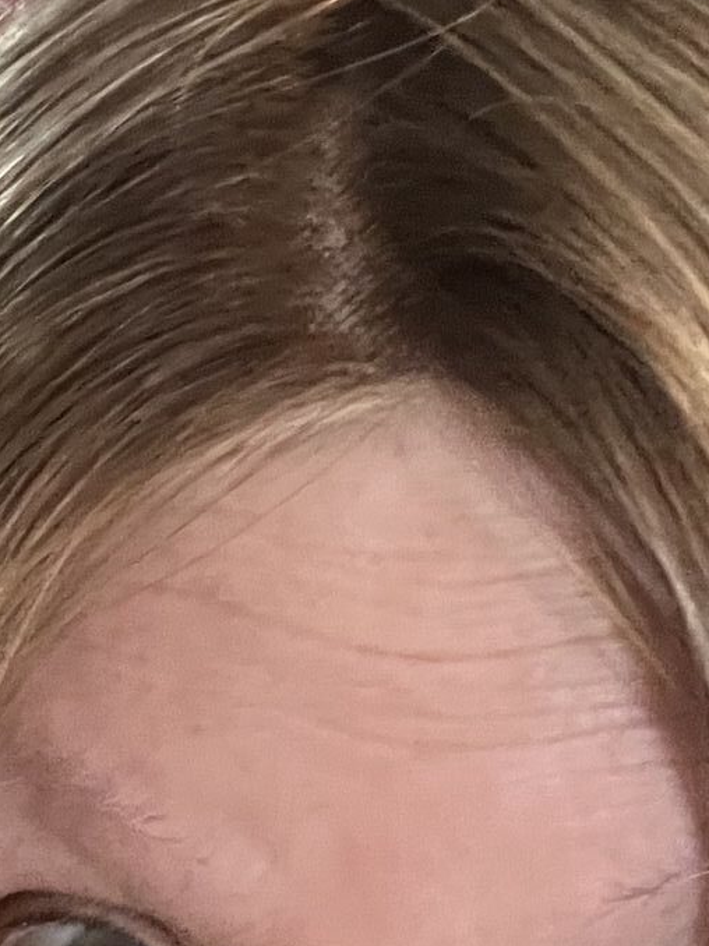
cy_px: 781
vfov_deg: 22.7
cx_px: 463
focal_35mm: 85
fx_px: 2323
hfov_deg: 17.3
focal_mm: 2.71
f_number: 2.2
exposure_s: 1/30
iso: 800
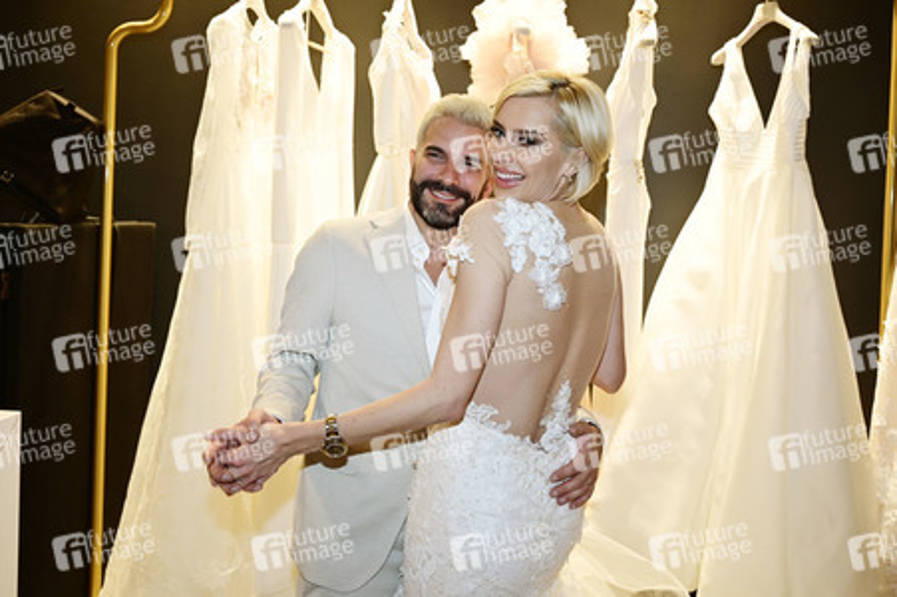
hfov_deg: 65.5
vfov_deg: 46.3
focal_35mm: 28
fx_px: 697
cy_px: 298
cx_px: 448
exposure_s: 1/60
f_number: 4.5
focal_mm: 28
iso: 560
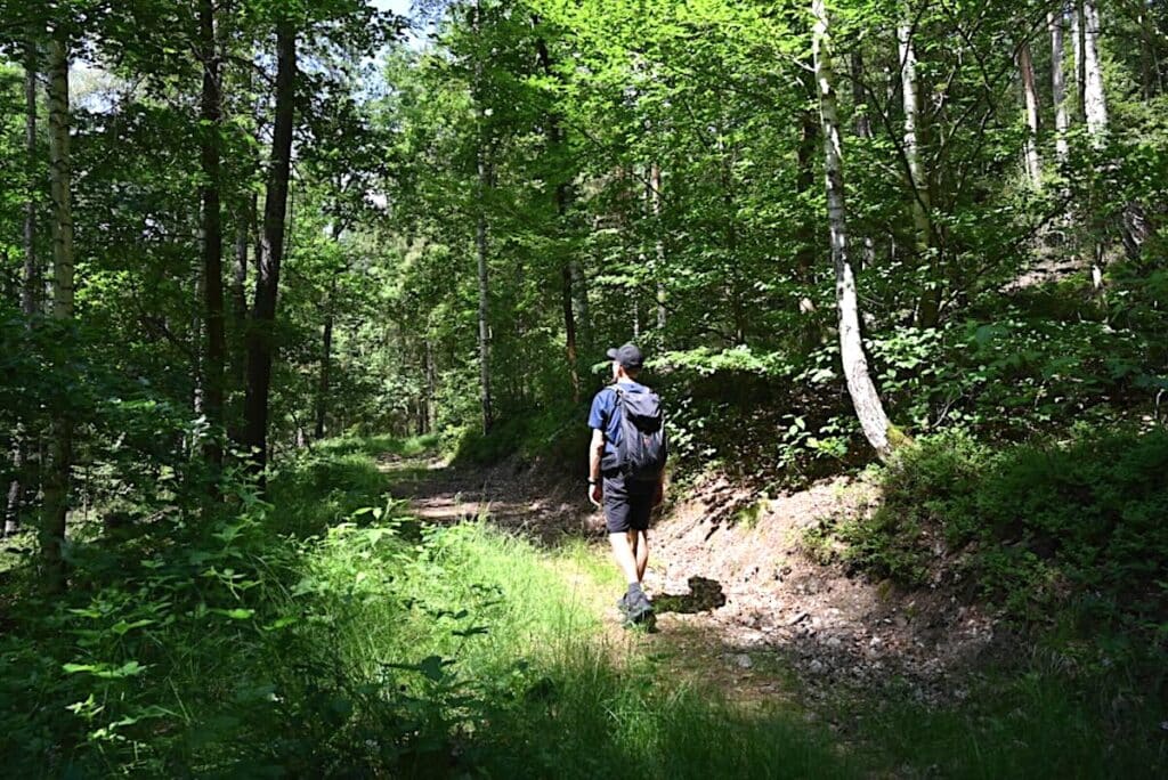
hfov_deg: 73.7
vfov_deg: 53.2
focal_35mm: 24
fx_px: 779
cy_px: 390
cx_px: 584
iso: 200
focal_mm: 24
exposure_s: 1/250
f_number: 5.6
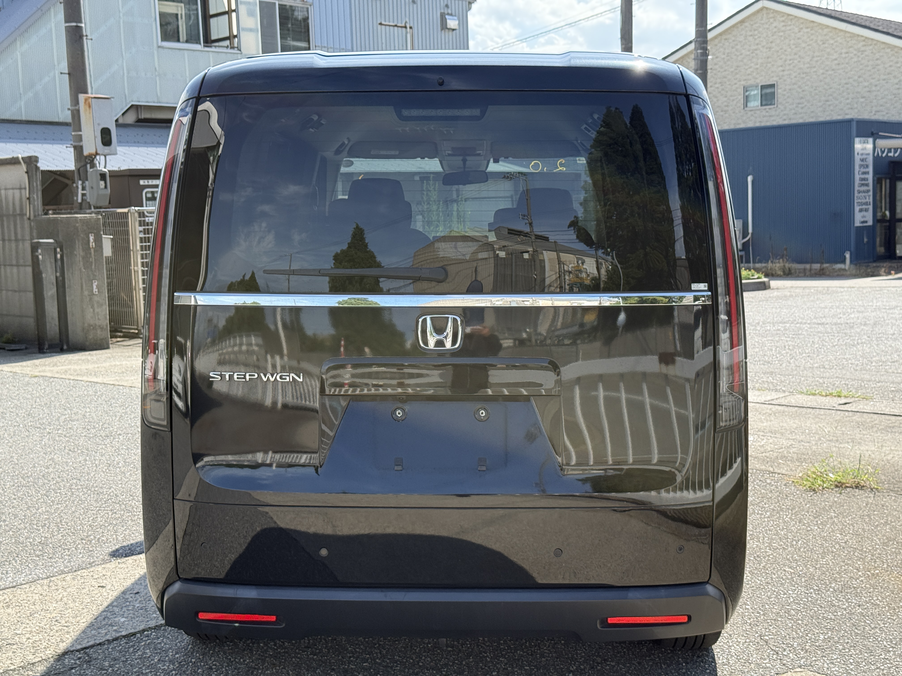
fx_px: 1251
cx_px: 451
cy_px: 338
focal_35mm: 48
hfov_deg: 39.7
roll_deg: +1.9
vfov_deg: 30.3
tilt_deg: -5.3
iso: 80
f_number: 1.78
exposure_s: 1/1931
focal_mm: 6.76
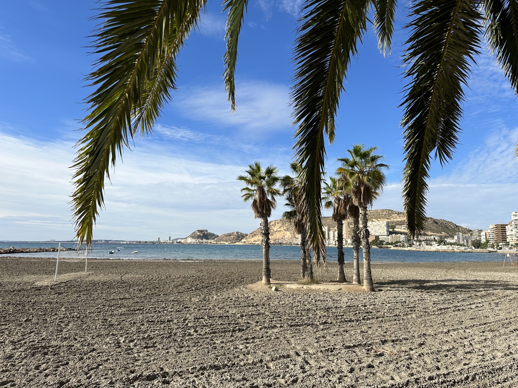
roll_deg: -1.2
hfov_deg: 71.6
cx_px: 259
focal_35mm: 24
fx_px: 359
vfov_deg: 56.8
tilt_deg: +7.7
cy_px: 194
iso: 80
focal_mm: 6.86
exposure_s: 1/6211
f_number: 1.78
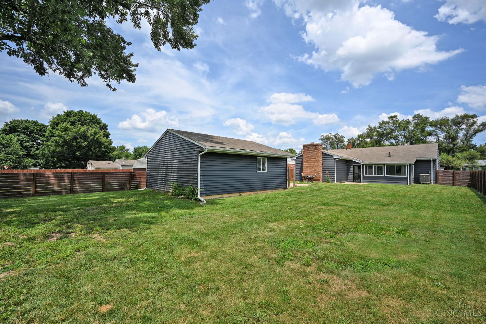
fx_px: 209
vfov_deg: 75.5
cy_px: 162
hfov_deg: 98.5
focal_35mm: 16
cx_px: 243
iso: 100
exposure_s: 1/400
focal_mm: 15.5
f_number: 7.1
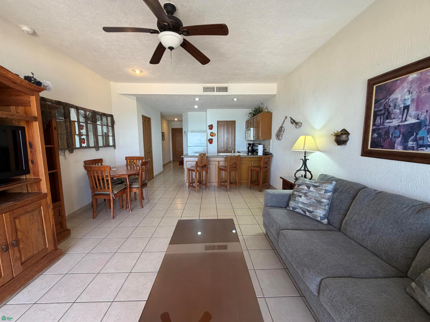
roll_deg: +0.7
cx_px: 215
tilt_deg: -6.7
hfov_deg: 102.1
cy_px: 161
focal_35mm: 14
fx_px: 174
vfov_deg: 85.7
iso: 250
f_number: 2.2
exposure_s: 1/120
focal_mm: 2.22
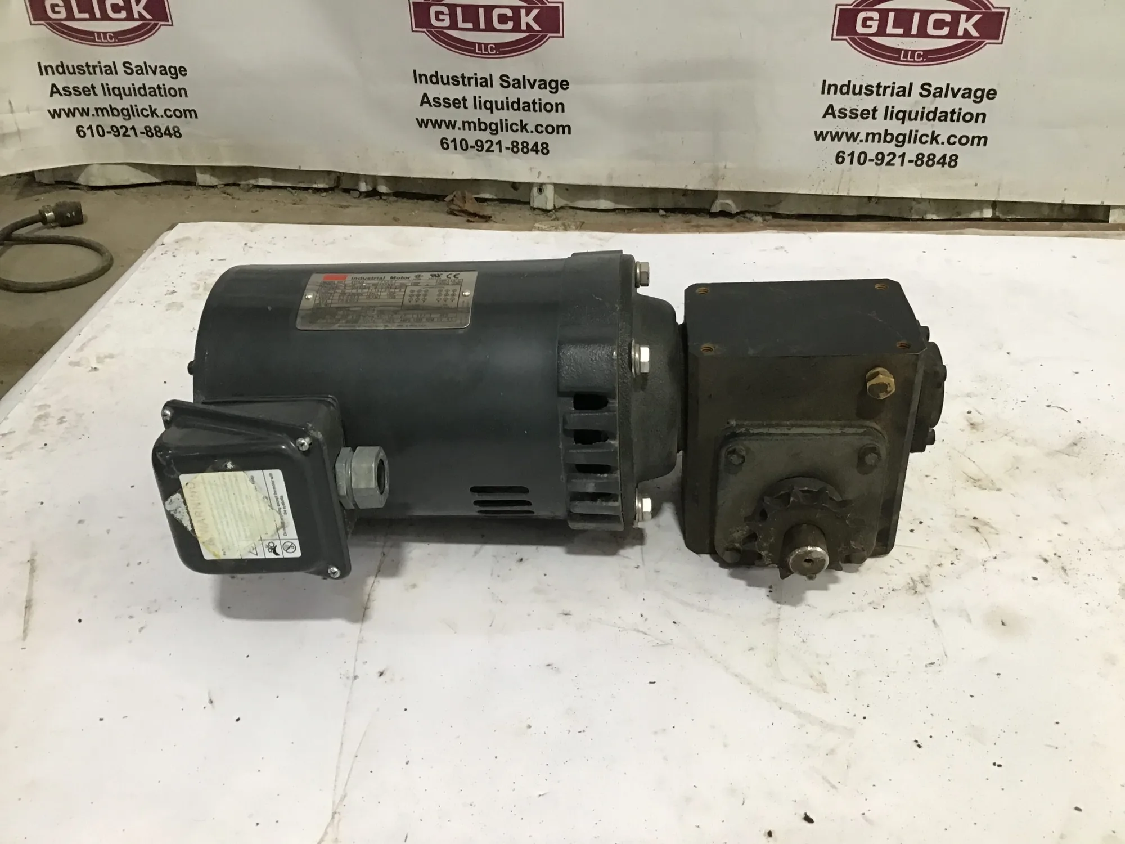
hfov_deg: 58.4
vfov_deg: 45.4
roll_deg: -0.9
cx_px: 562
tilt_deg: -36.2
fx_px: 1007
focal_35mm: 31
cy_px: 422
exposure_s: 1/33
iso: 125
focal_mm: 3.3
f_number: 2.4
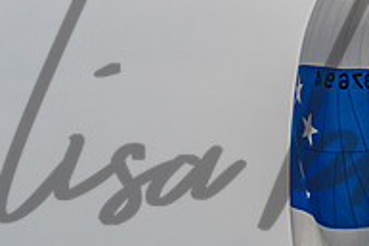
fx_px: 3559
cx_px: 484
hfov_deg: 5.9
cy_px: 127
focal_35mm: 347
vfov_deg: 4.0
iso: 500
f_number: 8
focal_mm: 89
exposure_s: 1/4000
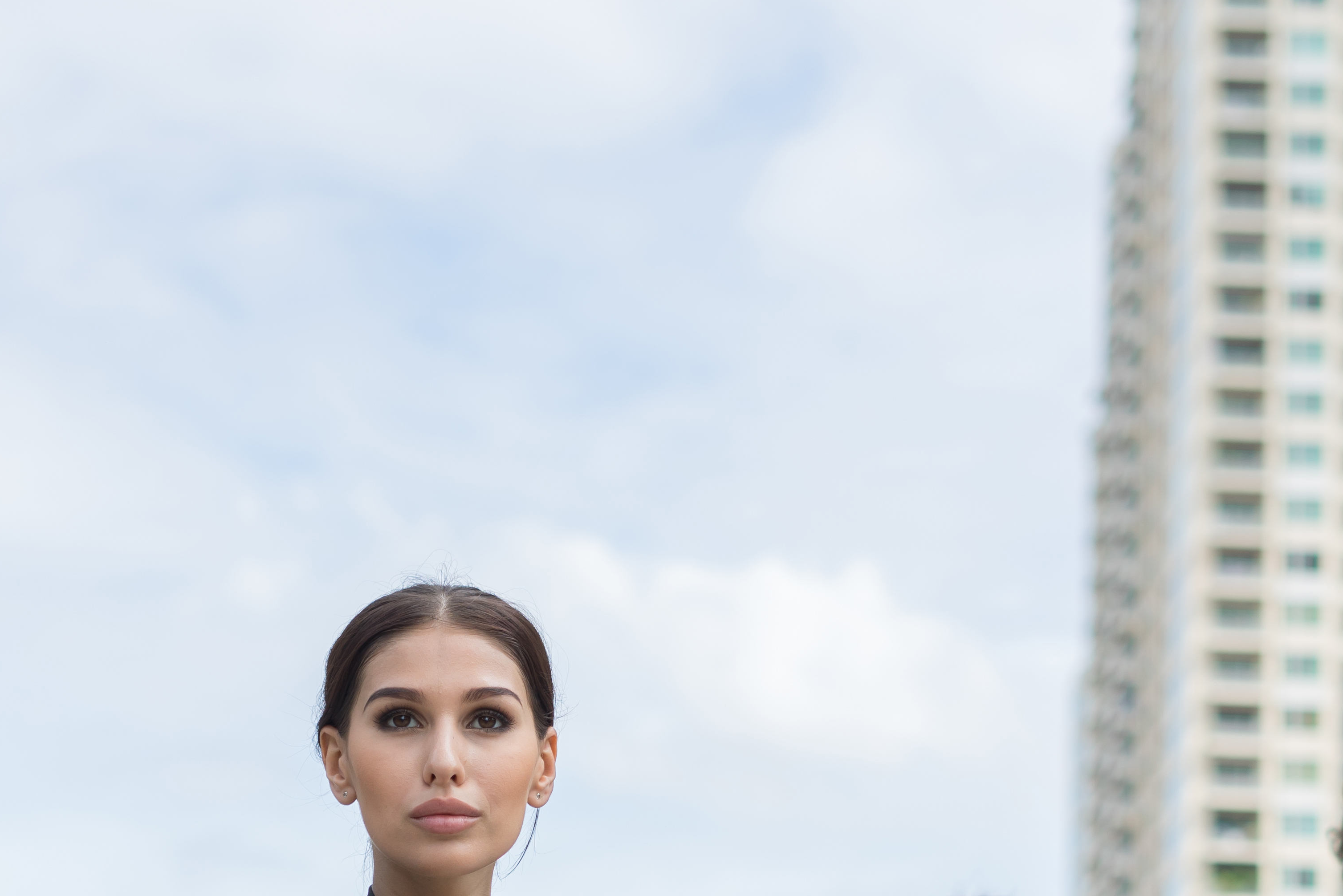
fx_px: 4553
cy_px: 978
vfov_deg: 11.1
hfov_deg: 16.7
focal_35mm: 122
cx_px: 419
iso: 100
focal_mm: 50
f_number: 2.8
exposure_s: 1/800
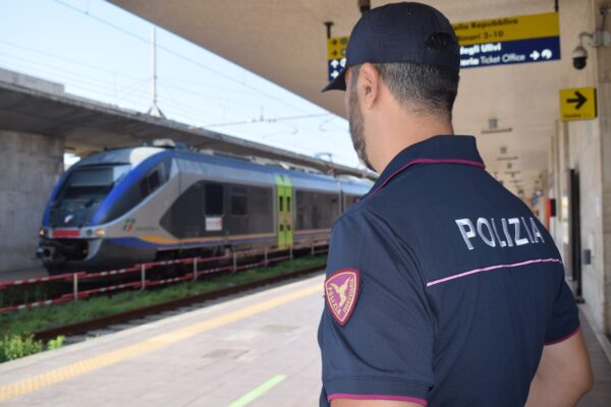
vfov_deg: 36.9
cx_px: 306
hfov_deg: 53.1
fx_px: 611
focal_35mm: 36
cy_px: 204
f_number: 6.3
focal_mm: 24
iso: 100
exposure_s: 1/160
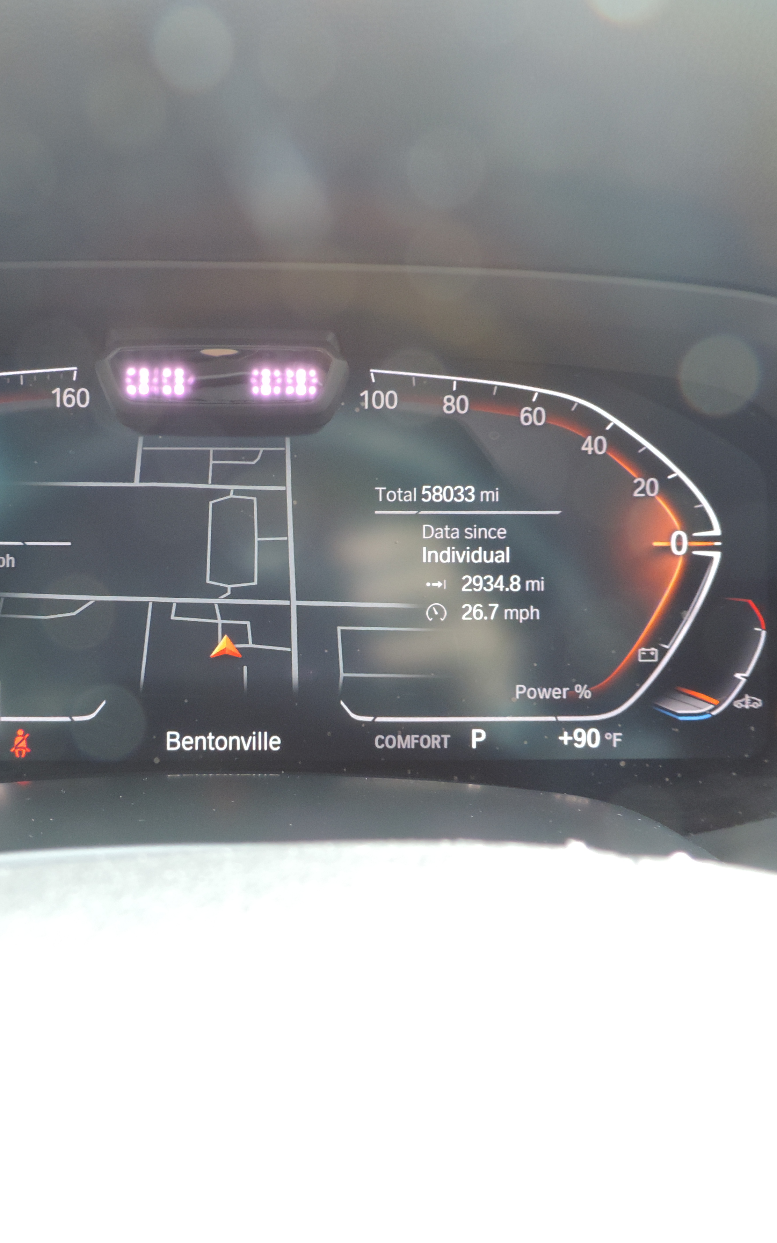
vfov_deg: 55.3
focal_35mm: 35
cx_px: 293
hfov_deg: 36.1
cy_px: 628
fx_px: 1186
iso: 250
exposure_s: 1/30
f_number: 3
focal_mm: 4.3
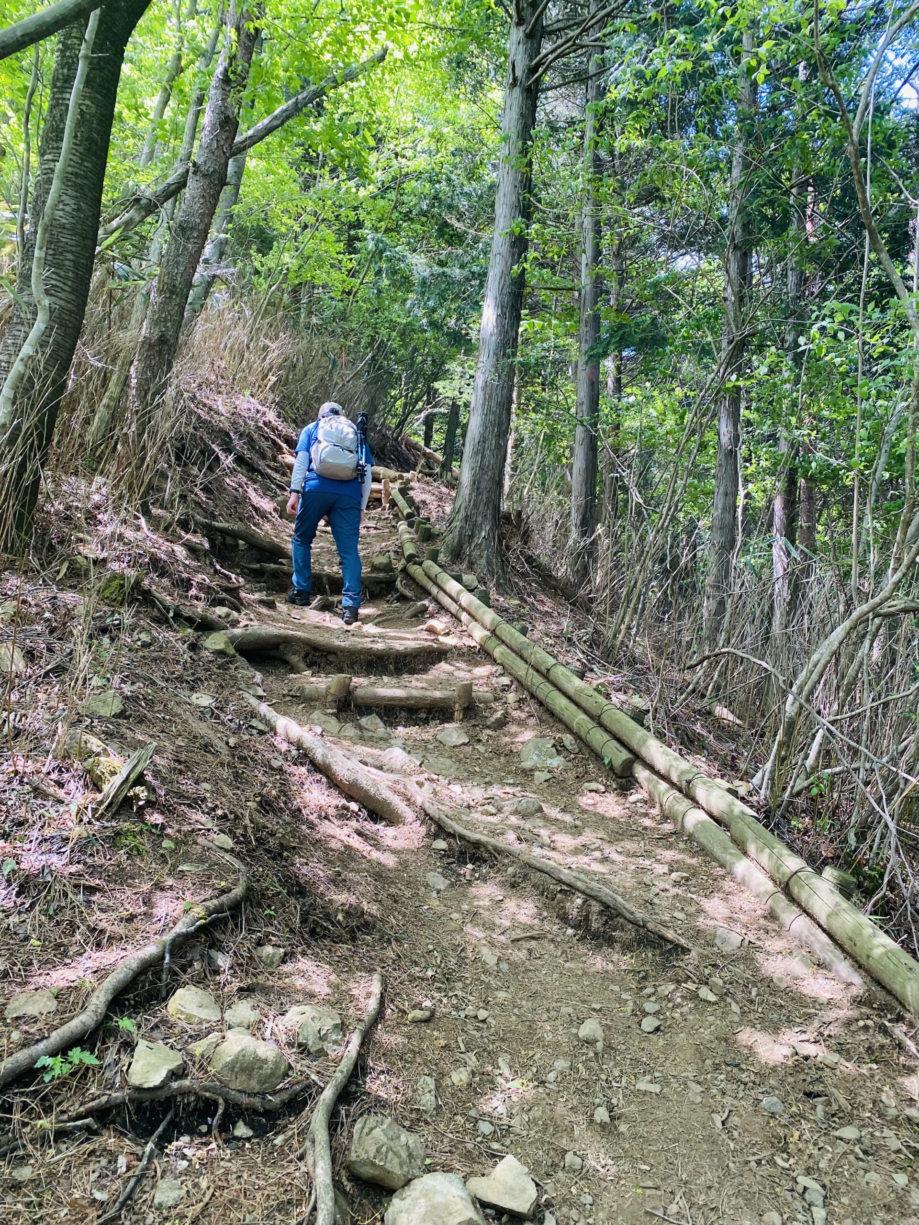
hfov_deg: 53.1
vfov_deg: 67.3
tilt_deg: +9.3
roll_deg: -1.9
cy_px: 612
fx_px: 920
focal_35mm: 26
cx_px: 460
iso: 100
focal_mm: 4.25
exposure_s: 1/121
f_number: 1.8
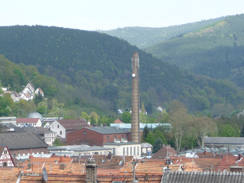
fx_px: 987
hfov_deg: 14.1
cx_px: 122
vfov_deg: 10.6
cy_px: 92
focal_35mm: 140
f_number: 4.7
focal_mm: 17.5
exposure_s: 1/250
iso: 100
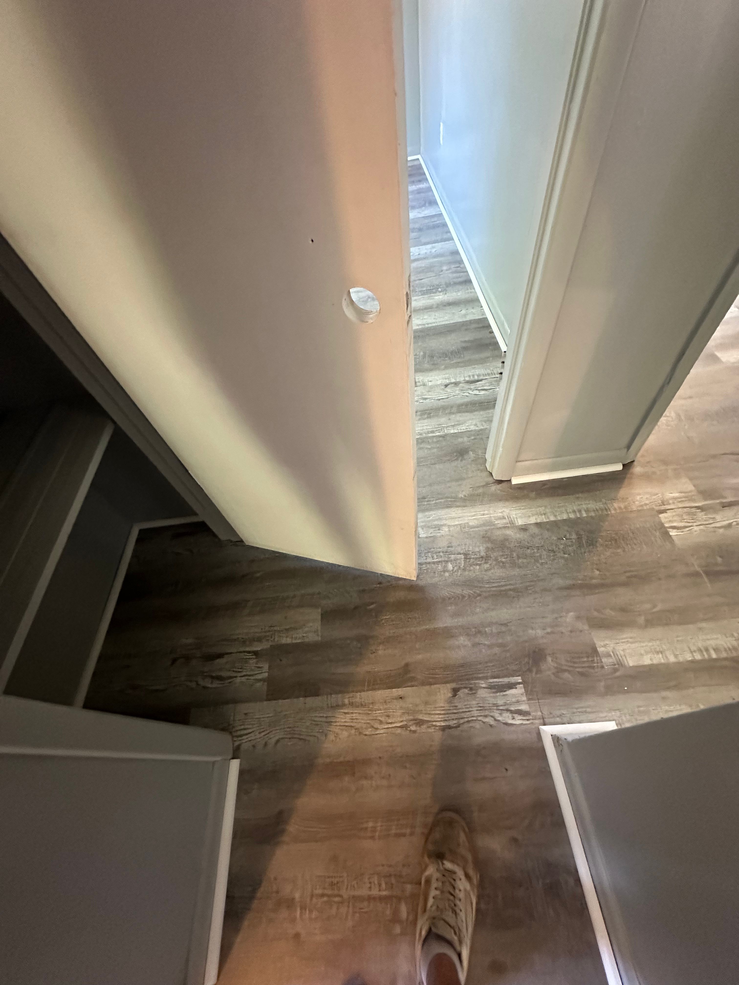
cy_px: 492
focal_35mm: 14
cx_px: 370
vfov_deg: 102.1
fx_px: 399
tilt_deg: -54.1
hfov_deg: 85.7
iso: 800
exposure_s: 1/60
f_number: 2.2
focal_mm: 2.22
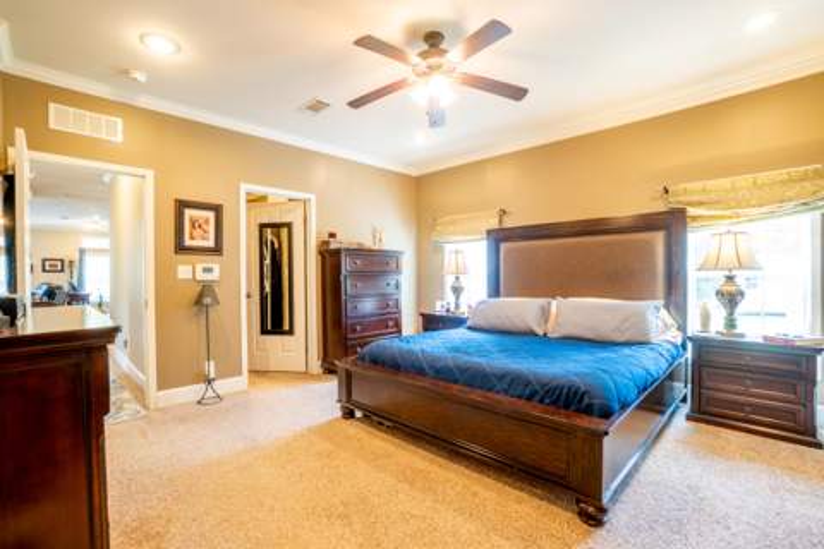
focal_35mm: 15
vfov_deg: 77.3
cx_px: 412
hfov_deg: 100.4
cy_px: 274
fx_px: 343
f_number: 8
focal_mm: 10
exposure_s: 1/1.25
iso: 100
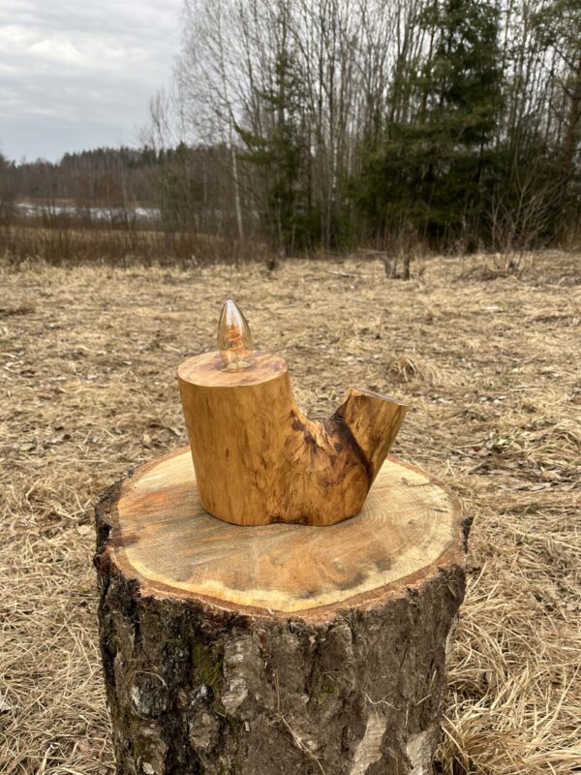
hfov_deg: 53.1
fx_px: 582
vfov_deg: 67.3
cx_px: 290
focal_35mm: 26
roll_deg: -1.3
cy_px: 388
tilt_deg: -17.9
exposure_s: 1/122
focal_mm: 5.1
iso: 32
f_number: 1.6
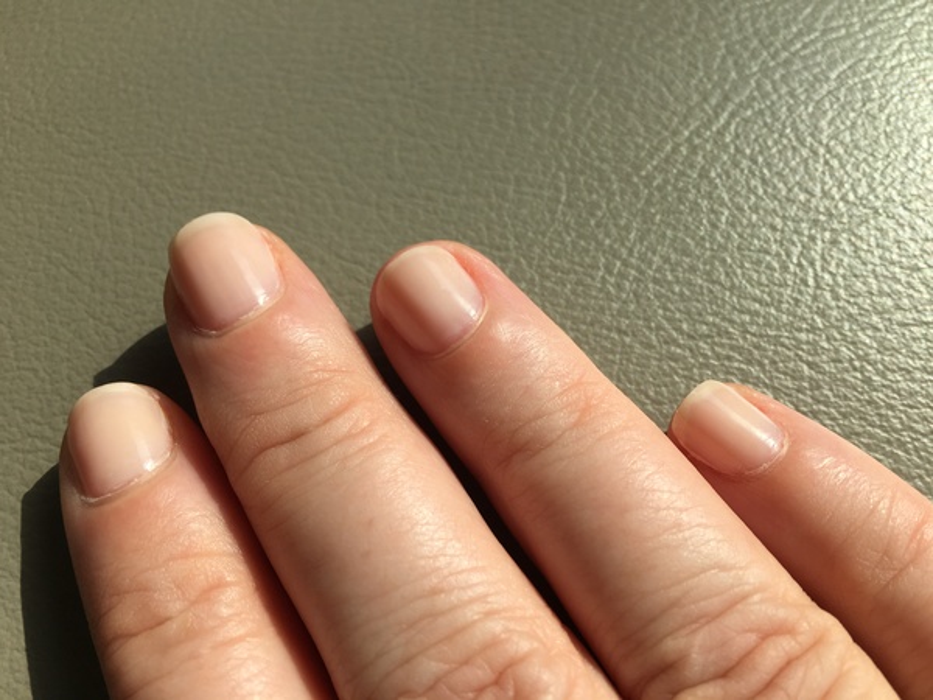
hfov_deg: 61.7
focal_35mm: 29
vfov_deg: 48.2
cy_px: 350
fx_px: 782
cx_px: 466
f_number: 2.2
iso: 25
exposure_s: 1/1202
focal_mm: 4.15
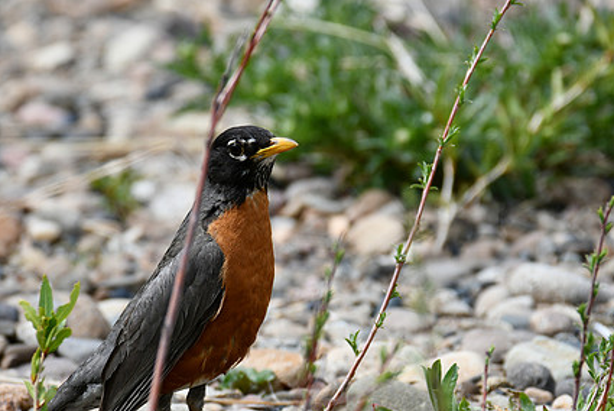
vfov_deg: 2.2
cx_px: 221
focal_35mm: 614
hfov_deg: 3.4
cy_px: 234
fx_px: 10479
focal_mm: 300
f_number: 8
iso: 200
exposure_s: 1/500
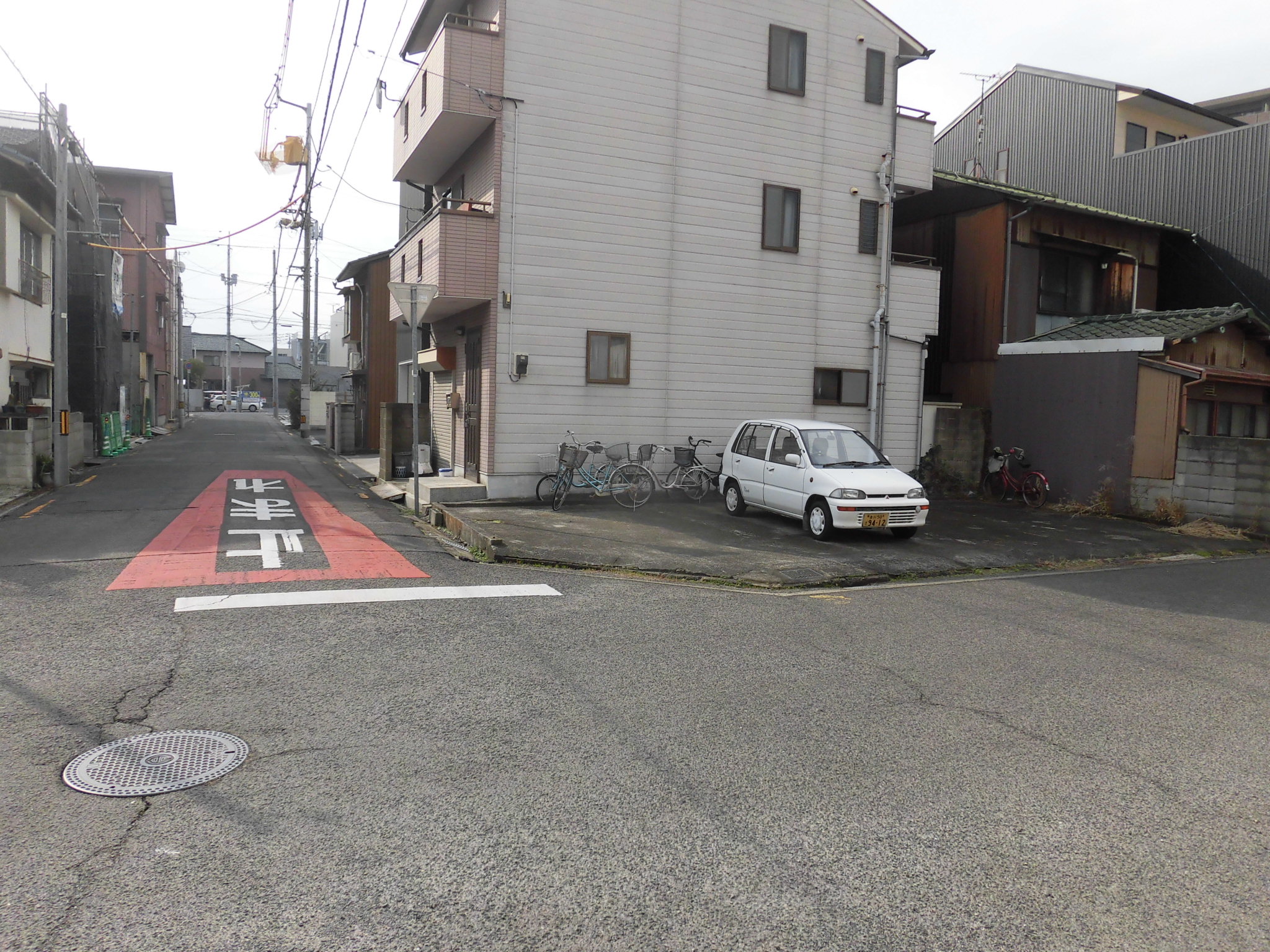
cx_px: 635
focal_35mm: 24
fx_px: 881
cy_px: 476
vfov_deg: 56.8
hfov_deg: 71.6
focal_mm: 4.3
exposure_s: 1/200
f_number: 7.8
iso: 100
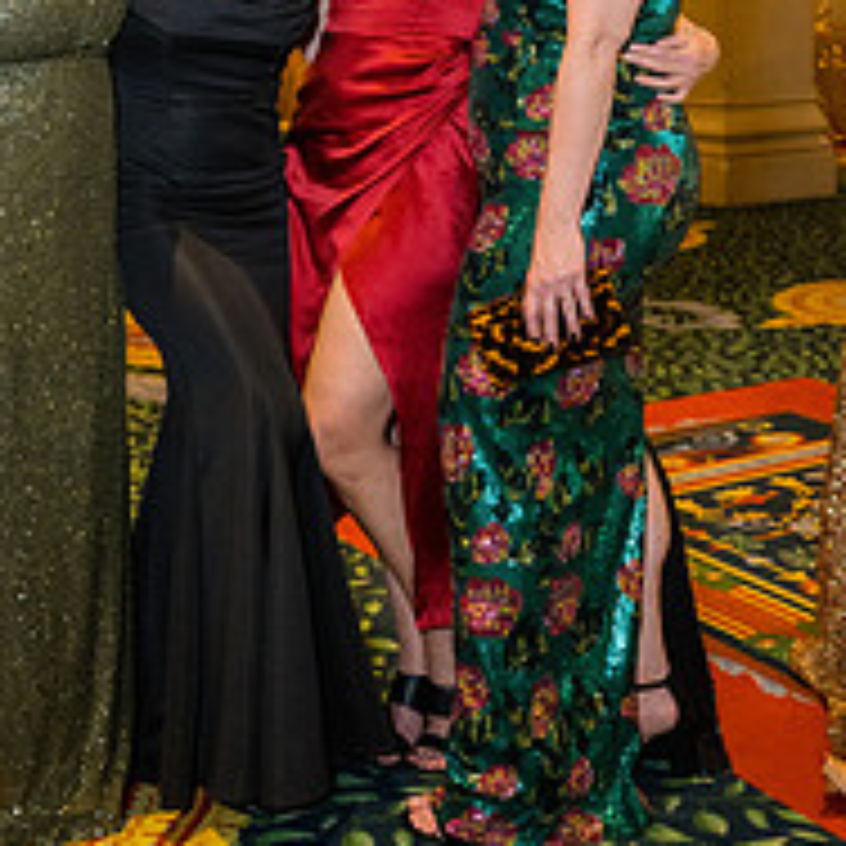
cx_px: 333
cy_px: 54
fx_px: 1687
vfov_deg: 27.0
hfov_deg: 28.1
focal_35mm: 61
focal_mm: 30
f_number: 3.2
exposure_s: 1/125
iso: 2500
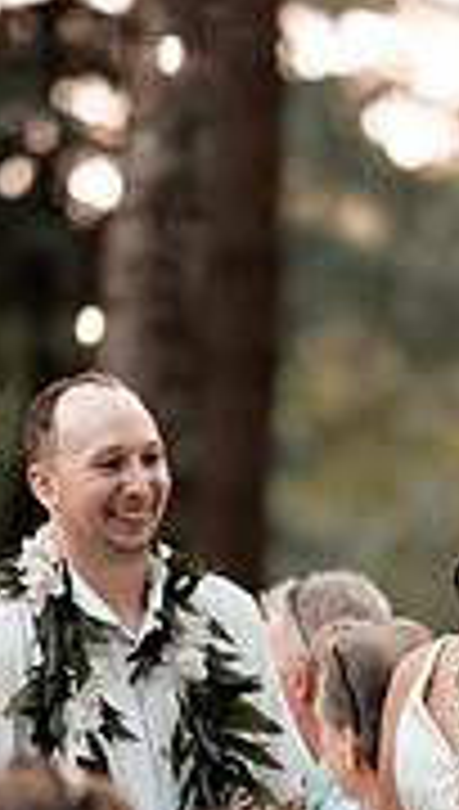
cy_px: 558
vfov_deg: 9.7
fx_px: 4777
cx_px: 351
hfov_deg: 5.5
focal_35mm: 222
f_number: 1.4
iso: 400
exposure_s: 1/400
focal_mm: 85
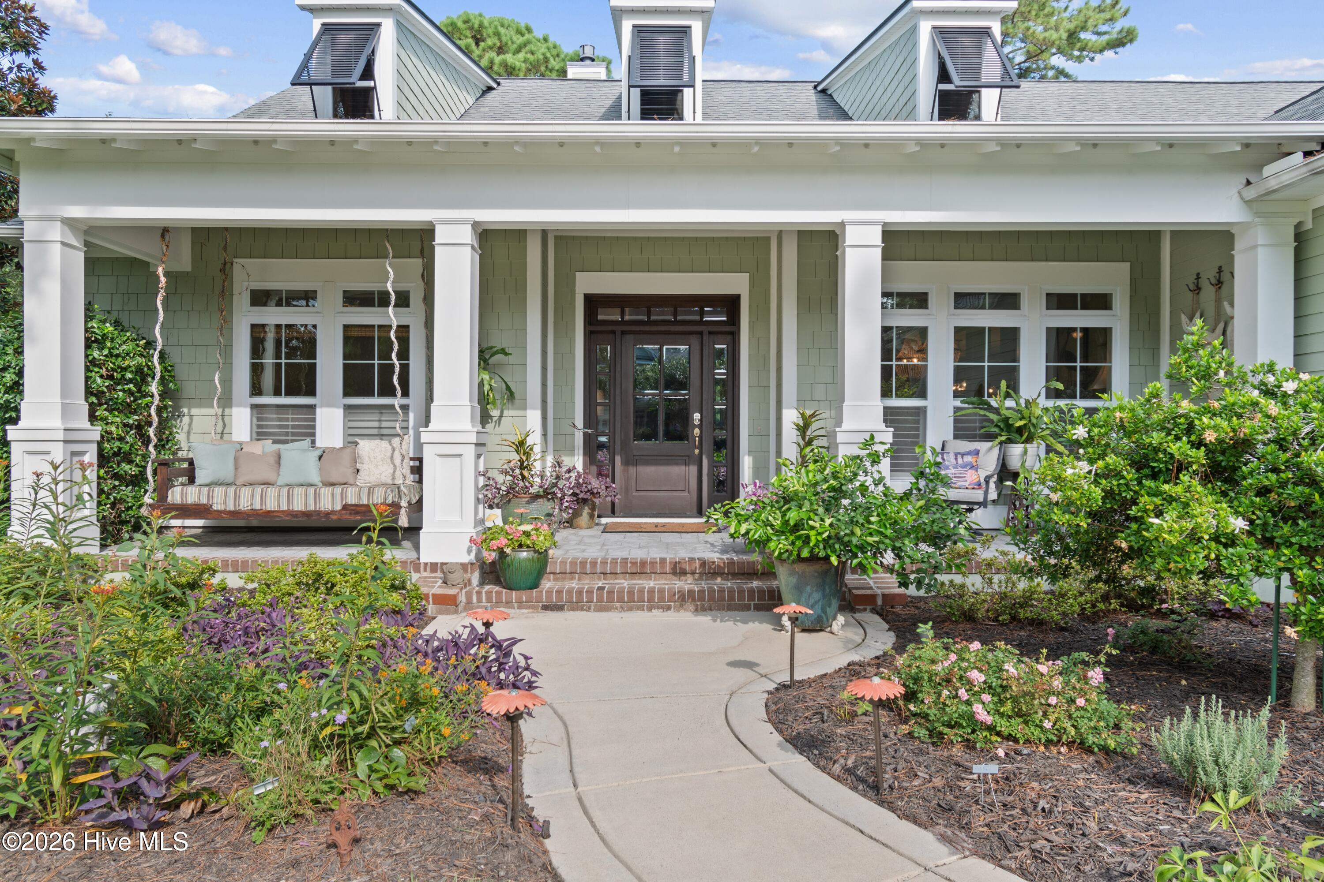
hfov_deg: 78.6
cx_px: 662
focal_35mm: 22
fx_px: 809
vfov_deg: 57.2
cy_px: 441
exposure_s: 1/100
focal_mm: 15
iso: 100
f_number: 5
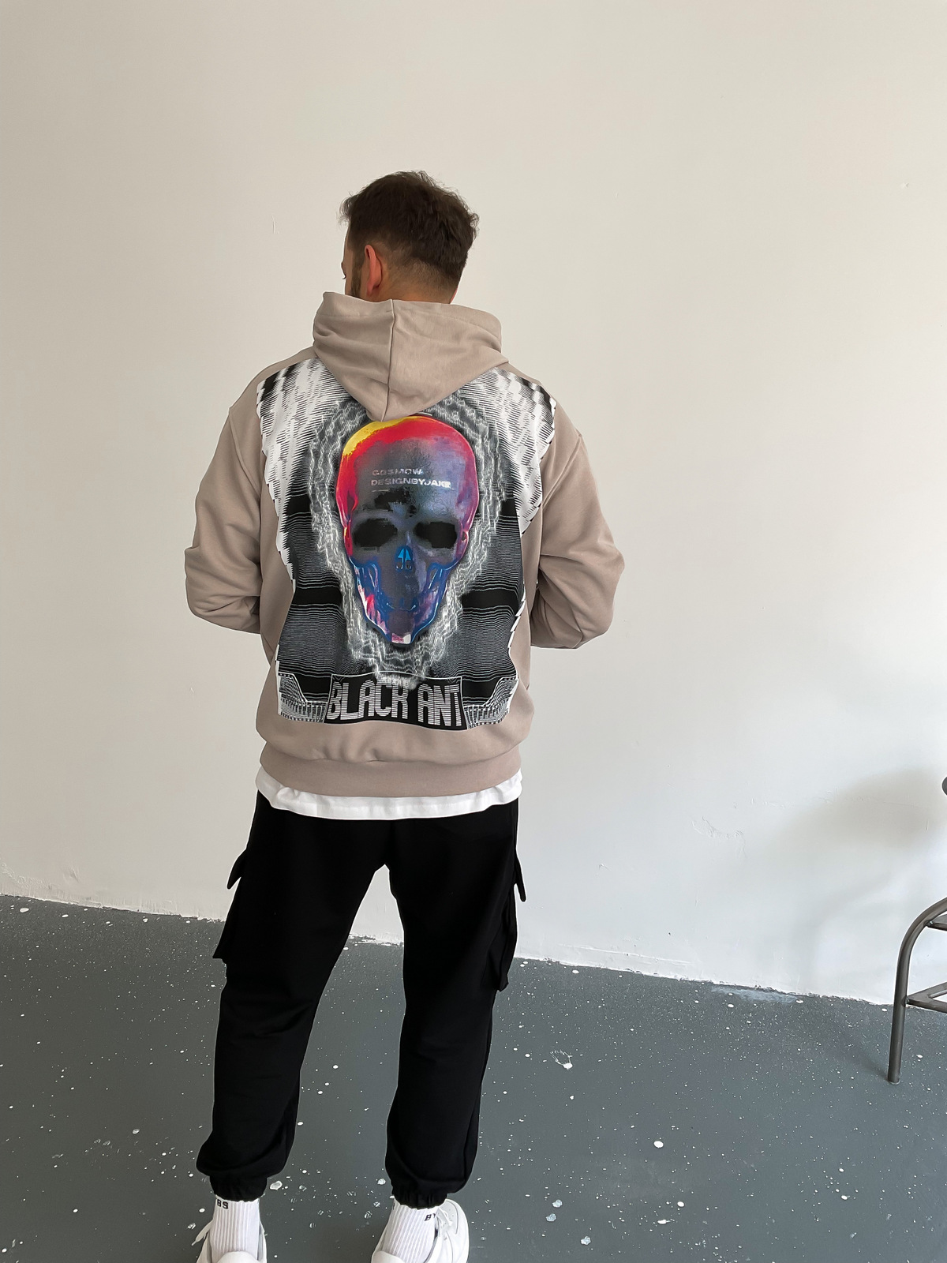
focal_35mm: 29
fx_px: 1058
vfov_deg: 61.7
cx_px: 474
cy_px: 632
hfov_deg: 48.2
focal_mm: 3
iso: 25
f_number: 1.8
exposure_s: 1/120
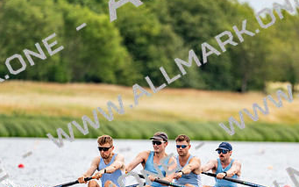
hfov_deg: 3.0
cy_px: 151
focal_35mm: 693
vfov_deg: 1.9
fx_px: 5646
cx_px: 155
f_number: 4.5
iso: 320
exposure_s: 1/2500
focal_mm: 400
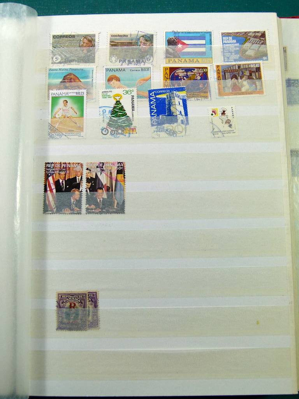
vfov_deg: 54.0
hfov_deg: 41.8
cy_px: 200
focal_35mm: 34
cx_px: 150
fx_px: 392
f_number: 4
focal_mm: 6.2
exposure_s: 1/125
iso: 100
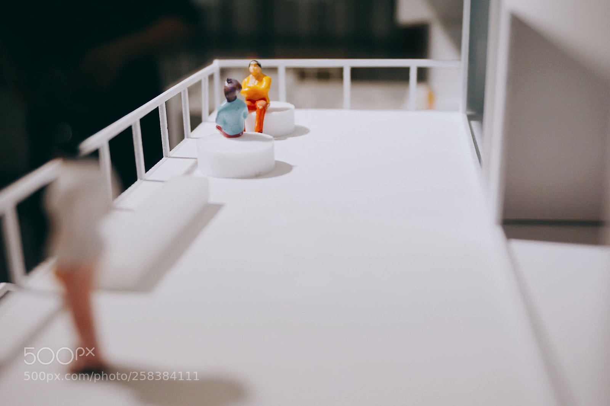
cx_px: 305
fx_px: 737
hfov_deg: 45.0
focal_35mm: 44
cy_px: 203
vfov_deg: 30.8
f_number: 4.5
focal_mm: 29
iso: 100
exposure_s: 1/125
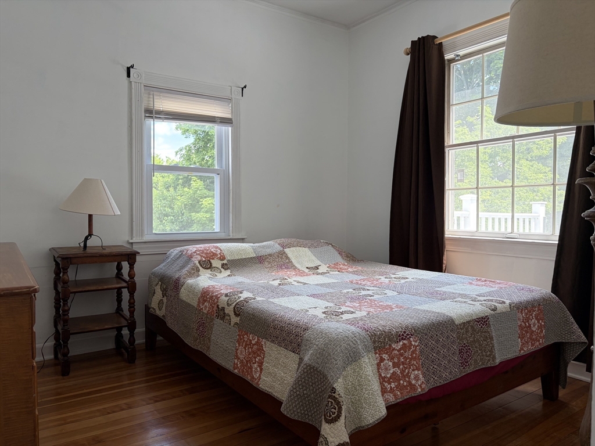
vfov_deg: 53.1
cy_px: 223
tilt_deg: -1.4
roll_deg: +0.2
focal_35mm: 26
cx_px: 298
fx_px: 447
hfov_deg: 67.3
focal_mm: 5.96
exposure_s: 1/143
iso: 50
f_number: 1.6
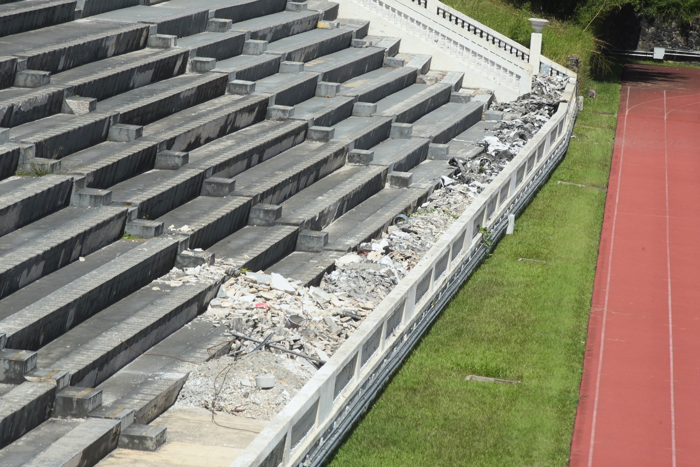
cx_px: 350
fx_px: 4277
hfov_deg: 9.4
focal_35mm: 220
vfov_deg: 6.2
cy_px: 234
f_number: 16
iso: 320
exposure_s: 1/500
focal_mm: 220
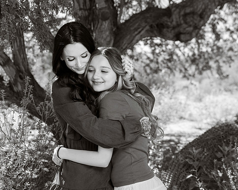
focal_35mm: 80
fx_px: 564
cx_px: 123
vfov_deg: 19.2
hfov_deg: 23.8
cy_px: 95
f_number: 5.6
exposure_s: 1/200
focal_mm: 70
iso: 100
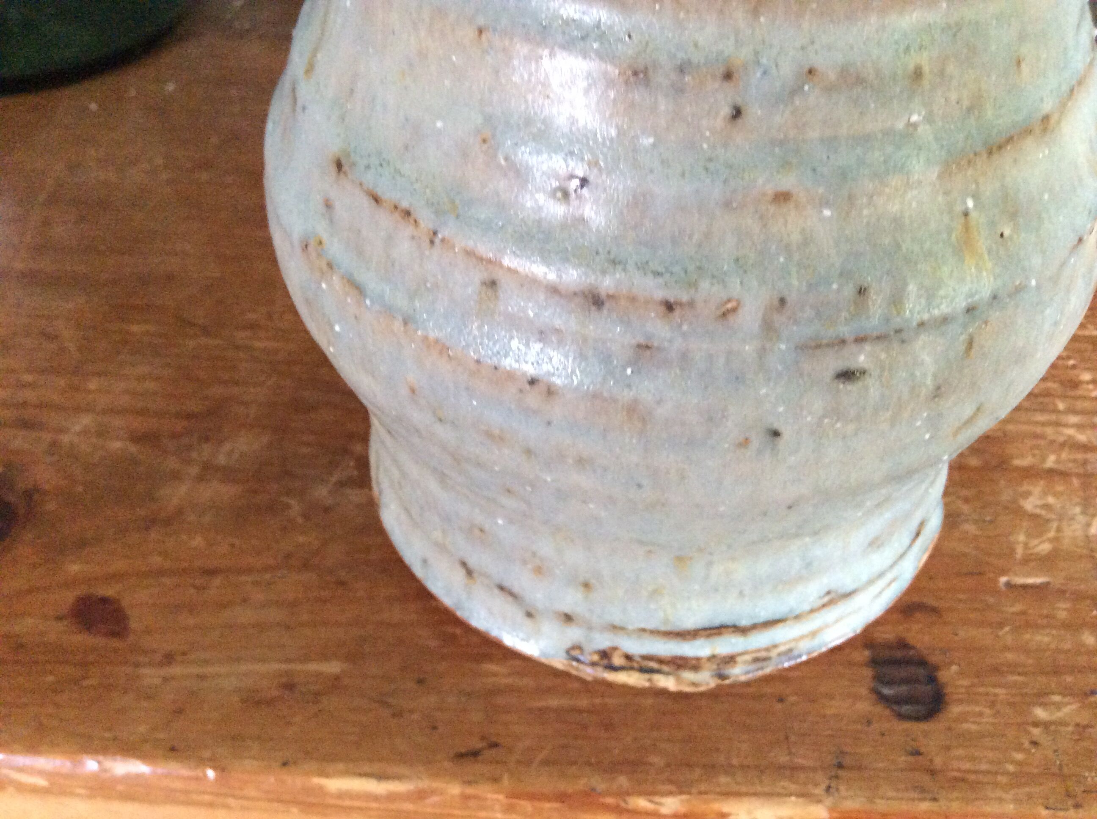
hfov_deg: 56.9
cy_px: 410
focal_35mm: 32
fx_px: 1013
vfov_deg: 44.1
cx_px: 548
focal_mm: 3.3
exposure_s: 1/17
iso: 320
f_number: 2.4
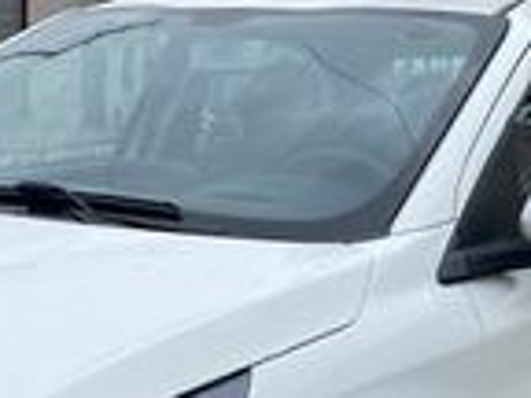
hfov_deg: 22.7
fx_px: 1304
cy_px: 464
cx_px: 107
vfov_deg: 16.7
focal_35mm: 85
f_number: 1.8
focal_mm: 4.25
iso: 32
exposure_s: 1/2315
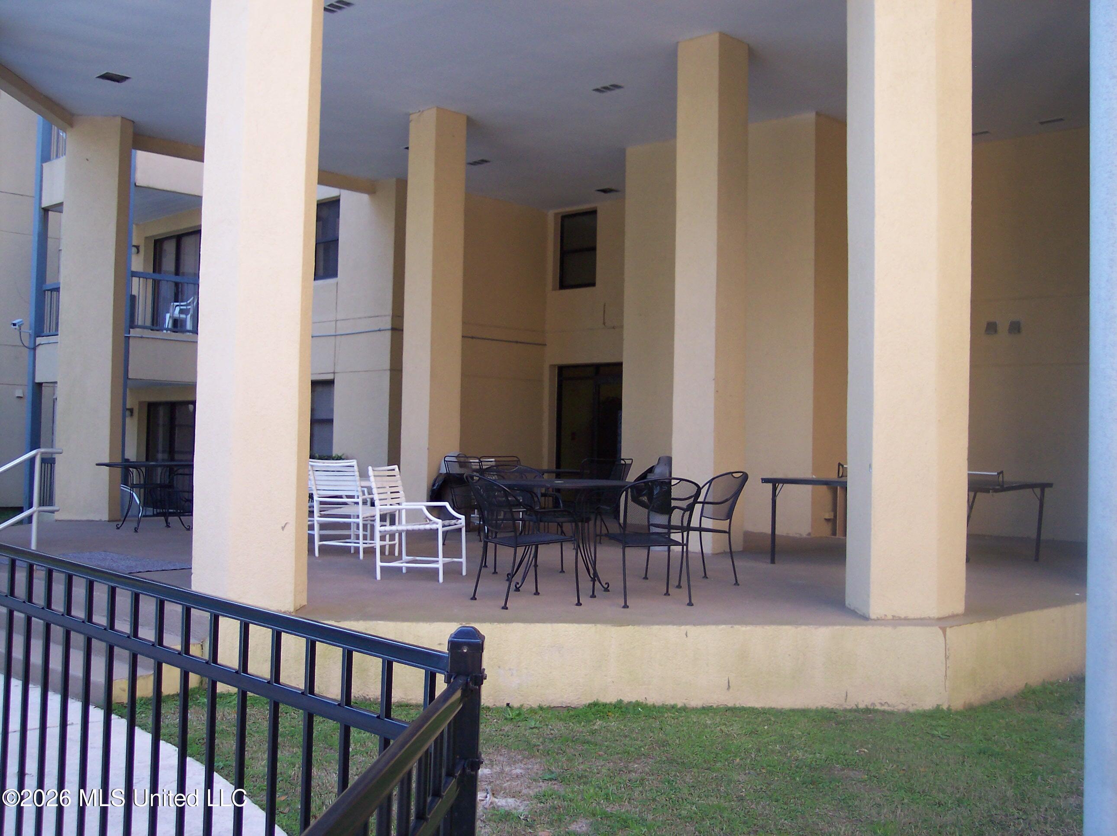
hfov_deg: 49.0
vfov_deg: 37.7
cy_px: 418
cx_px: 558
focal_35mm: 38
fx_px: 1226
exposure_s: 1/250
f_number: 2.8
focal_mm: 8
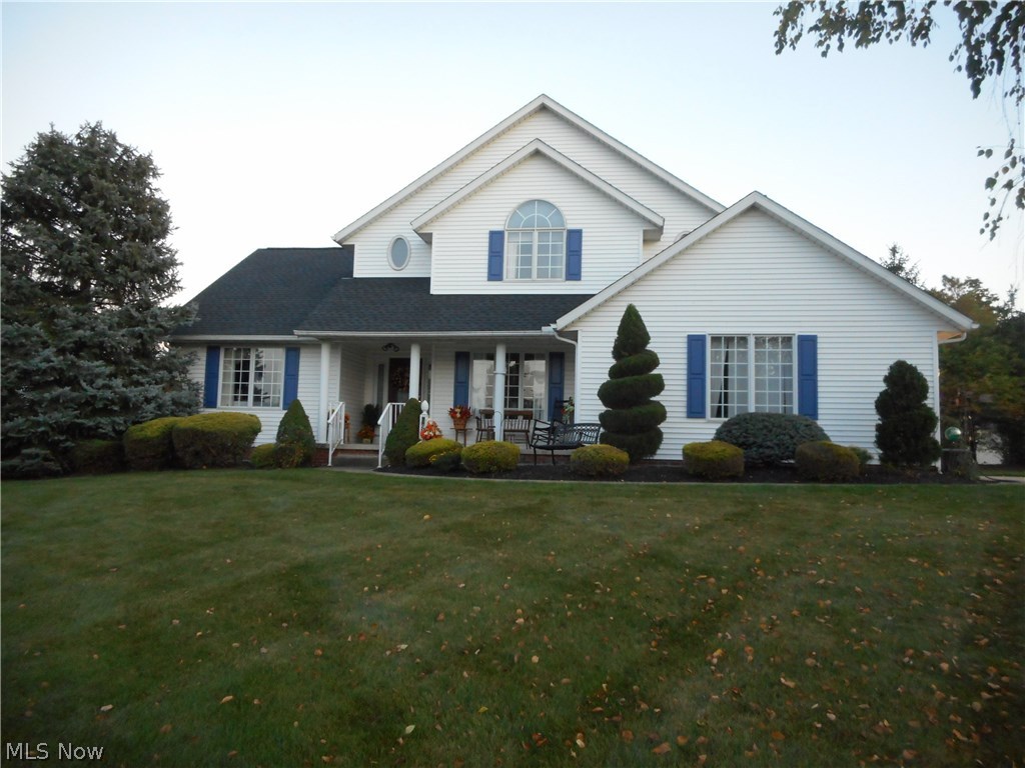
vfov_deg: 54.9
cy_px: 384
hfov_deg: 69.4
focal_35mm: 25
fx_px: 740
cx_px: 512
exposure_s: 1/30
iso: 280
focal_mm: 4.5
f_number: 3.7
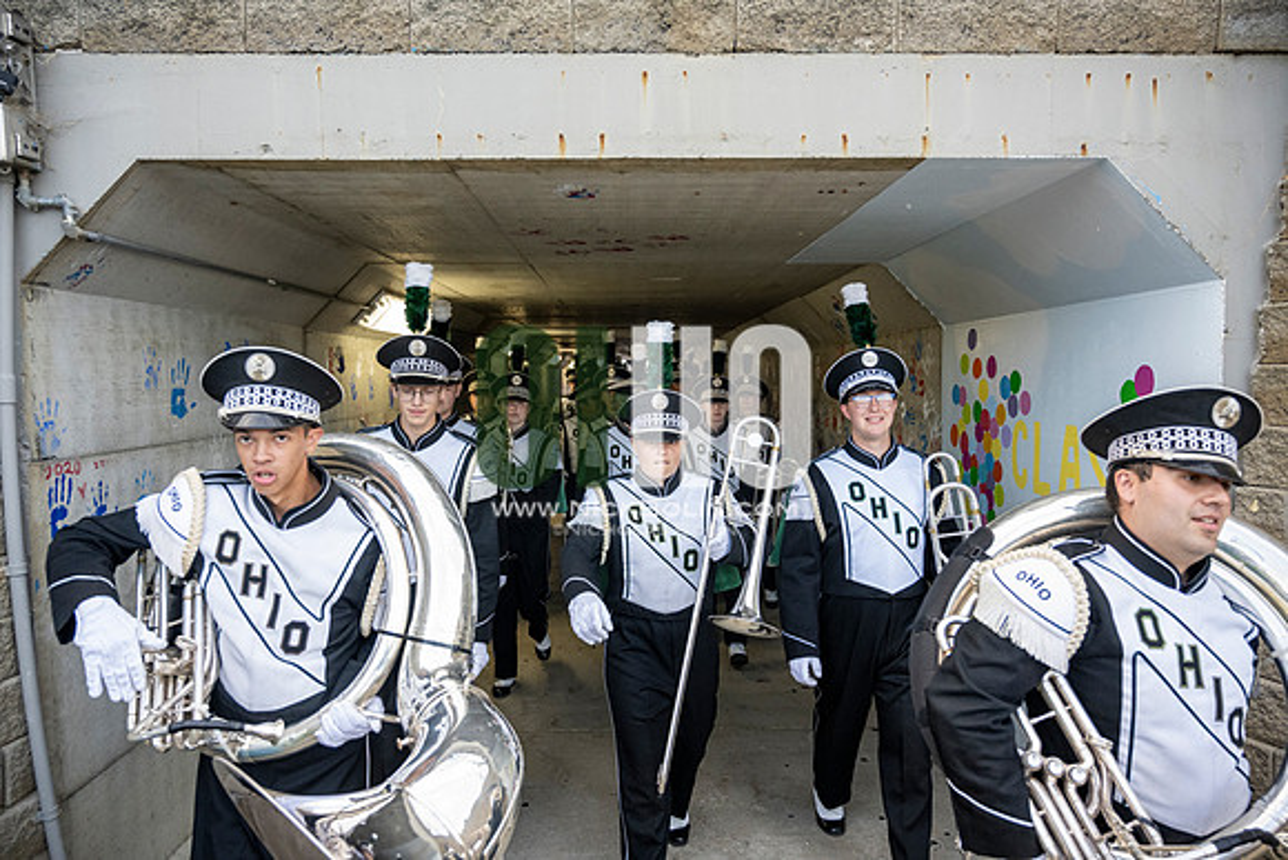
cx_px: 644
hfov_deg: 73.7
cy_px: 430
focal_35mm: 24
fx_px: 859
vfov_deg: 53.2
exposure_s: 1/800
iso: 1600
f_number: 4
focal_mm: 24
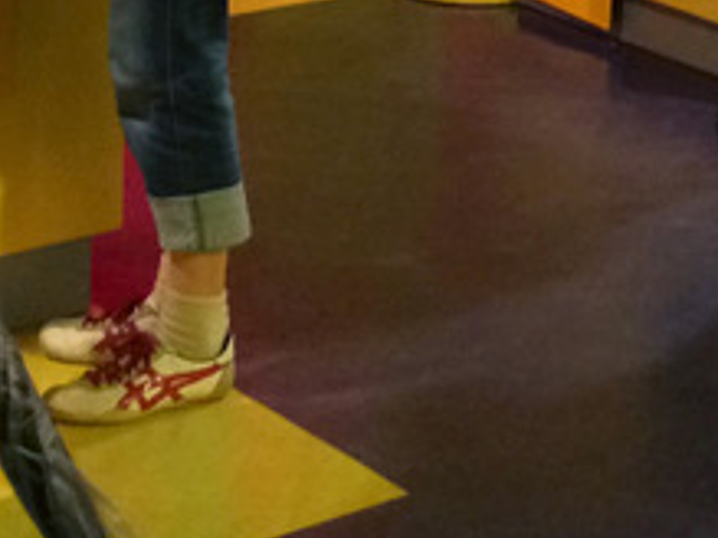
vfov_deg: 10.3
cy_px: -351
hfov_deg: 14.3
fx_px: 2840
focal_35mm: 137
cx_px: 639
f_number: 2.2
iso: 320
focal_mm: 4.12
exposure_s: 1/24
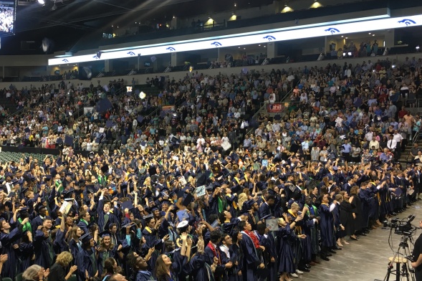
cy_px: 146
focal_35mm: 41
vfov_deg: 32.6
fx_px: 480
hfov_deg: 46.9
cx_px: 150
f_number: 2.2
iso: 64
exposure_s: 1/30
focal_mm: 4.15
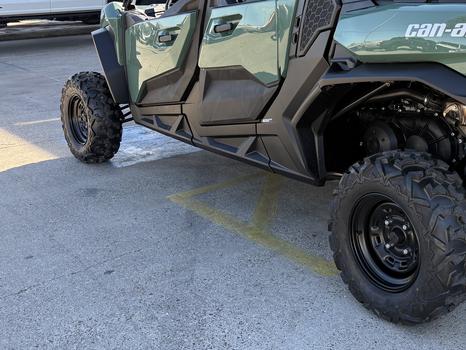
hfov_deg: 40.1
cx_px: 352
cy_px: 83
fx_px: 619
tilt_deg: -10.4
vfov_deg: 30.9
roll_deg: +0.0
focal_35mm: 46
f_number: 1.6
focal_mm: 5.96
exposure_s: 1/535
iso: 64
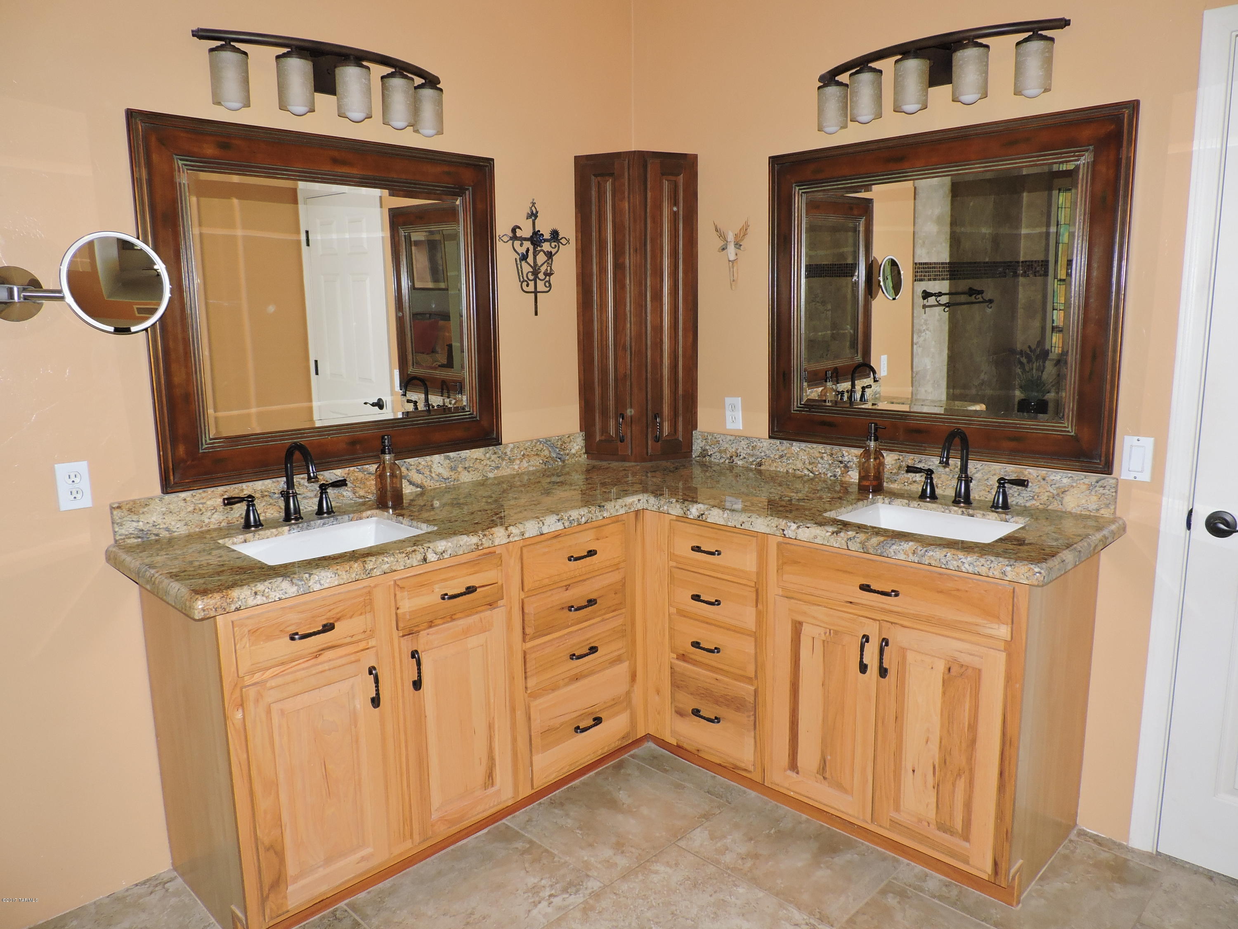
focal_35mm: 24
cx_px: 619
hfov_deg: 71.6
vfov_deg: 56.8
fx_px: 858
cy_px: 464
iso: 200
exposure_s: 1/30
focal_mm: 4.3
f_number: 3
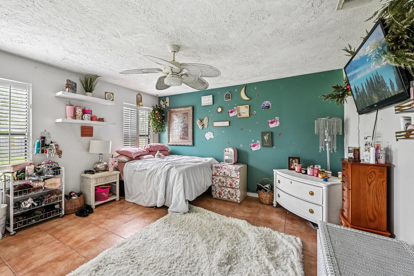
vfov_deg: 81.2
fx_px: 161
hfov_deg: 104.3
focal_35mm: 14
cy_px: 138
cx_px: 207
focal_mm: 14
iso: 2500
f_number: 10
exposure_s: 1/50
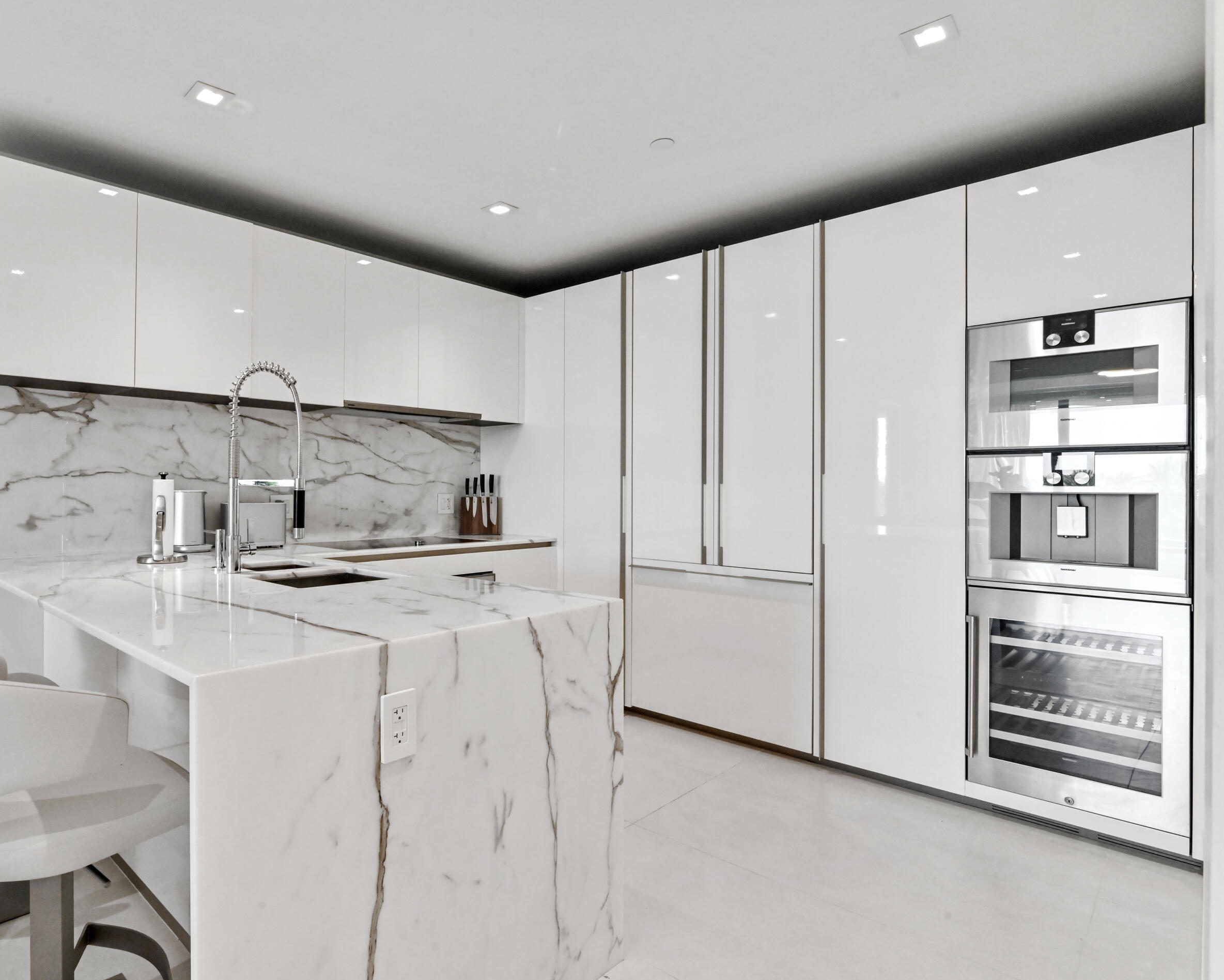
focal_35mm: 19
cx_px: 477
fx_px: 688
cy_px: 478
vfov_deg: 70.9
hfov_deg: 82.1
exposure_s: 1/30
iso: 2000
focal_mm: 16
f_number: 11
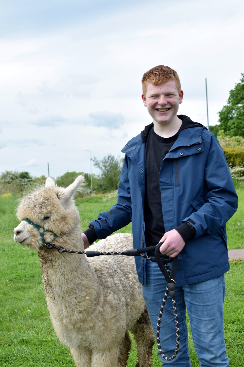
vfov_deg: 37.9
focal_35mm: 52
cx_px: 122
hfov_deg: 25.8
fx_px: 534
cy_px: 184
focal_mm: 35
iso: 400
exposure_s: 1/1600
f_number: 6.3
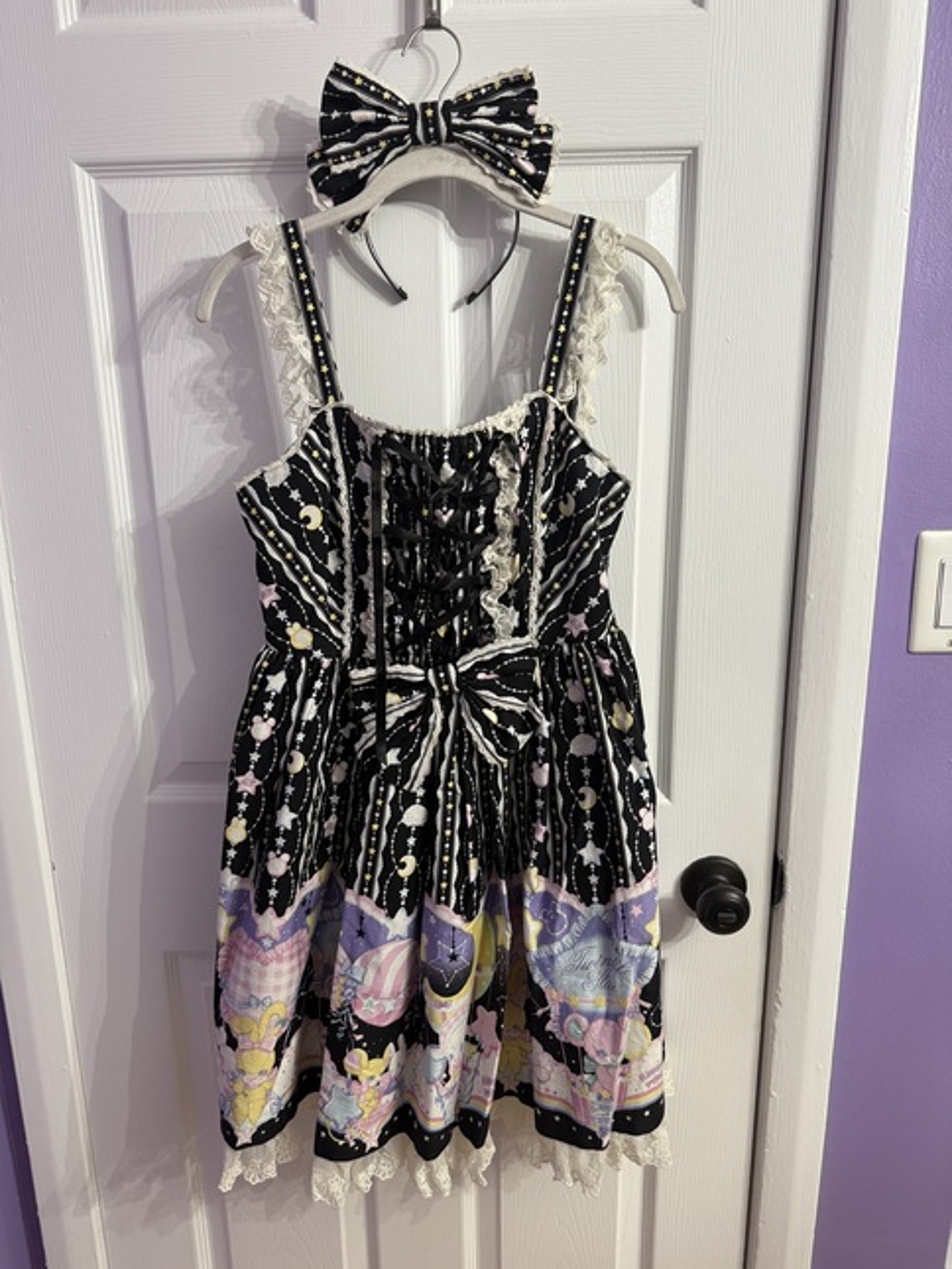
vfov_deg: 71.6
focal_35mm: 24
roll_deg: +0.6
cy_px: 634
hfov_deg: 56.8
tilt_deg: -13.4
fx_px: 880
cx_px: 476
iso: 200
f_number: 1.78
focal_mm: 6.76
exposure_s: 1/60
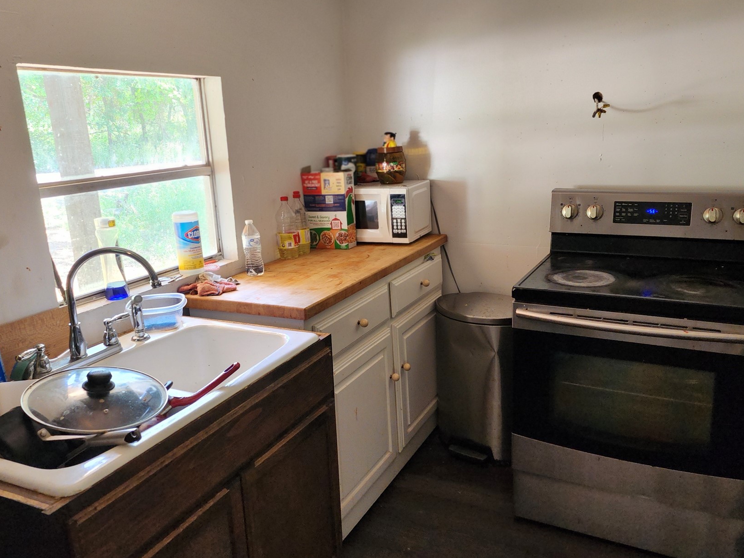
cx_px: 386
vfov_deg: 48.2
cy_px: 282
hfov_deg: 61.6
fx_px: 623
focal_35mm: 29
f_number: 1.8
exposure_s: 1/60
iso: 200
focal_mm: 6.4
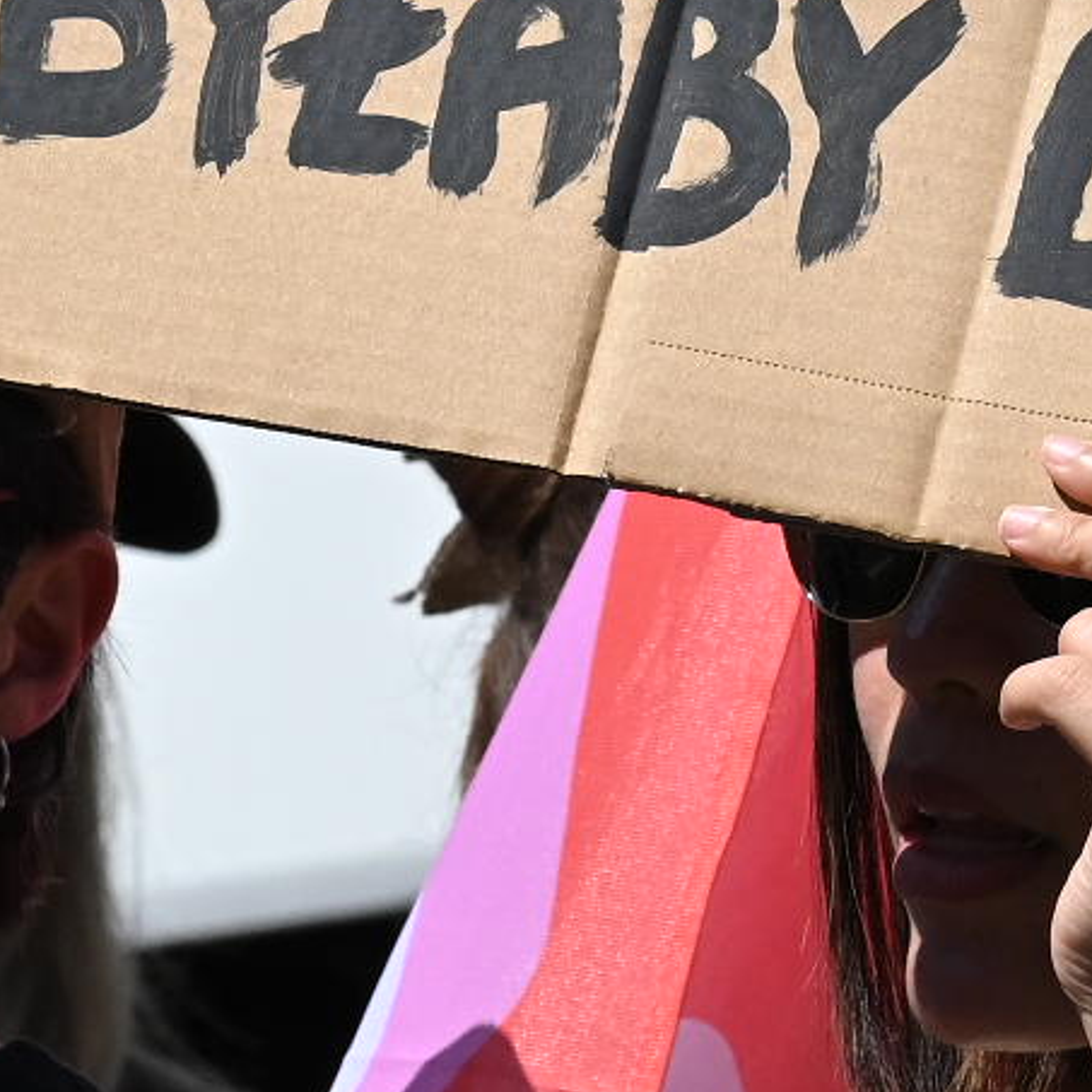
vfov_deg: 1.9
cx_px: 1215
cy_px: 137
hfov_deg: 1.9
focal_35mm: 941
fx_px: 33585
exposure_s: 1/2000
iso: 400
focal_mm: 120
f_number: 7.1
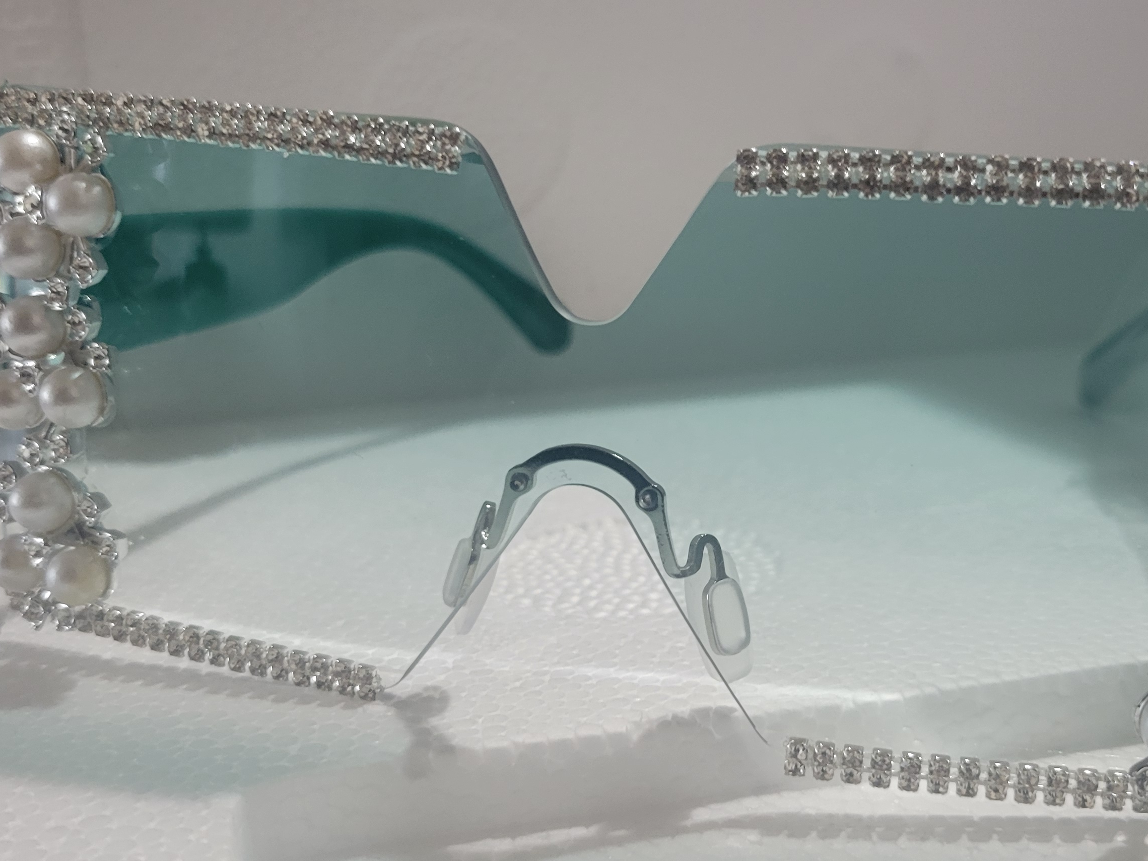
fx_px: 1525
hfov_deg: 41.1
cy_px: 447
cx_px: 668
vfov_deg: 31.5
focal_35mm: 46
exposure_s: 1/40
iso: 250
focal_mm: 5.4
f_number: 1.8
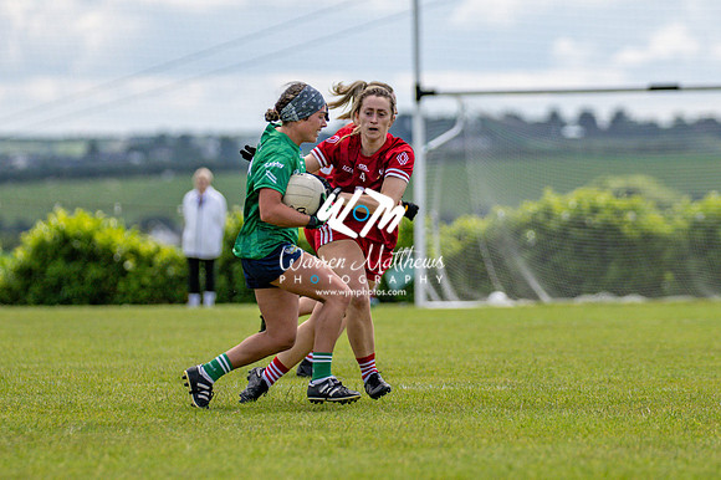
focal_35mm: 389
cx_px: 451
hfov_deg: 5.3
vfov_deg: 3.5
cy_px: 243
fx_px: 7791
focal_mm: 195
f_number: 2.8
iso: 125
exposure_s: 1/6400
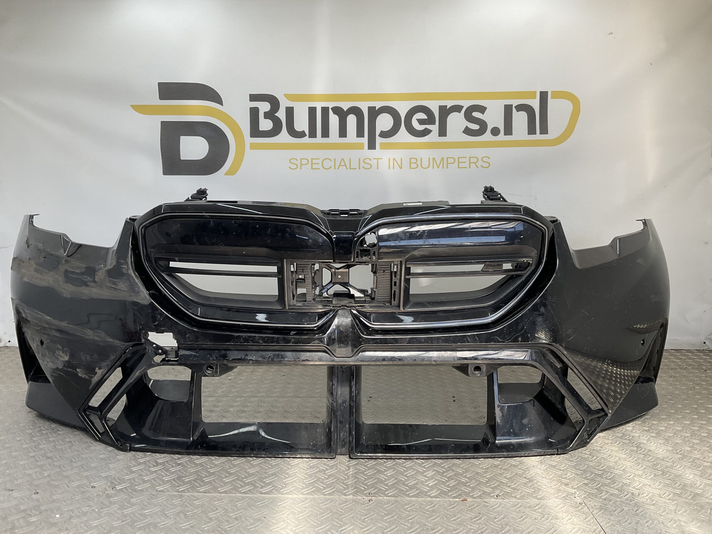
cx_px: 356
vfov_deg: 48.2
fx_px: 596
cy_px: 267
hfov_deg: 61.7
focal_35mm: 29
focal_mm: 3
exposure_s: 1/226
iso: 16
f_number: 1.8
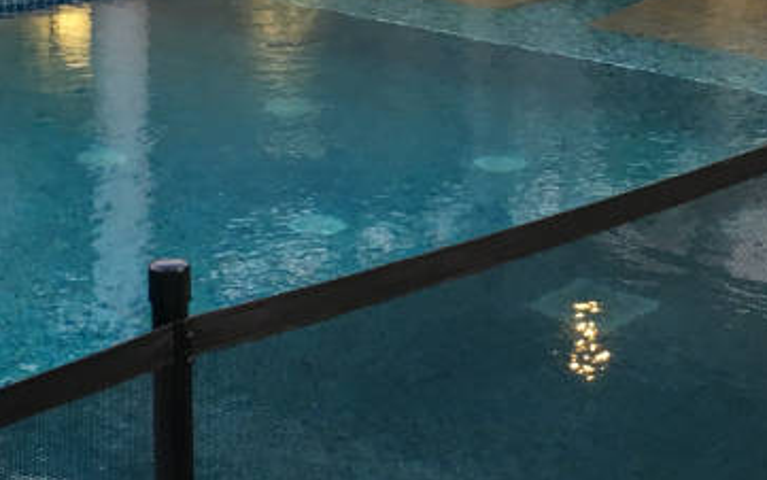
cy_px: 127
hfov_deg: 19.0
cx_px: 508
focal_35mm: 109
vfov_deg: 12.0
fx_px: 2280
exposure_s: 1/33
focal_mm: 4.2
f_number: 2.2
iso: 100
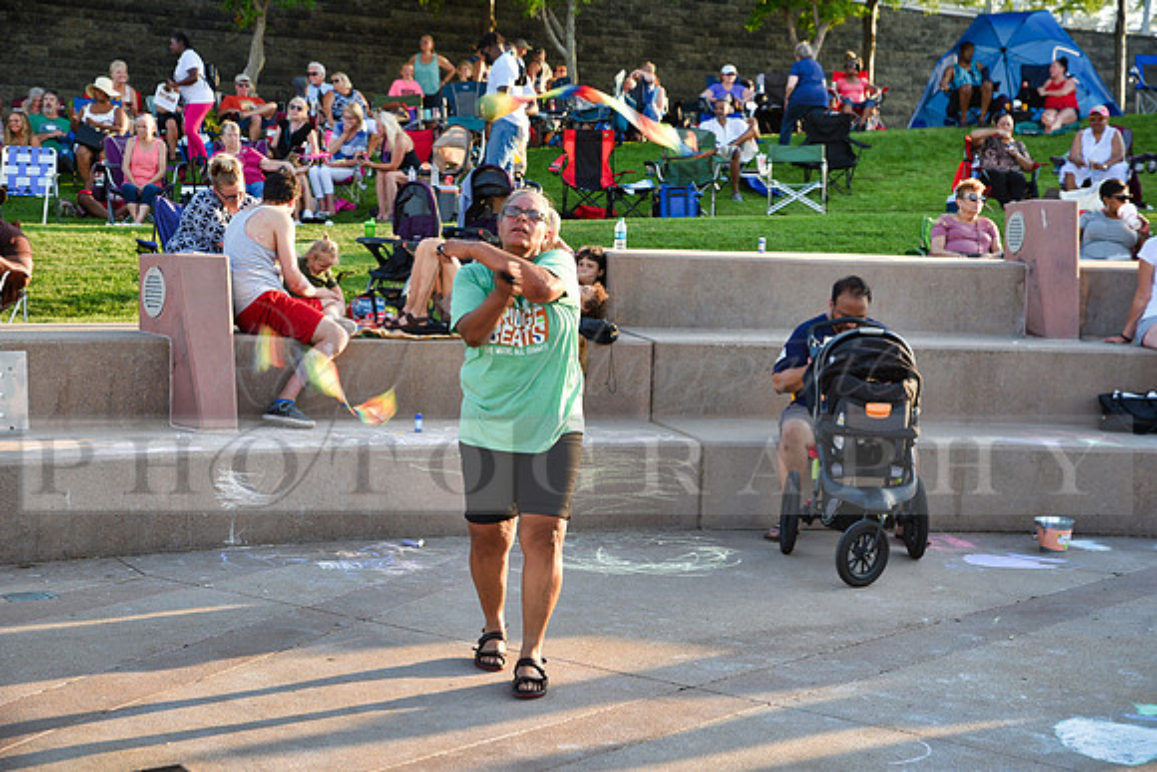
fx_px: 1929
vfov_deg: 22.6
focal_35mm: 60
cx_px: 578
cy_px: 386
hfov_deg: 33.4
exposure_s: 1/125
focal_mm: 60
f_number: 5.6
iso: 200
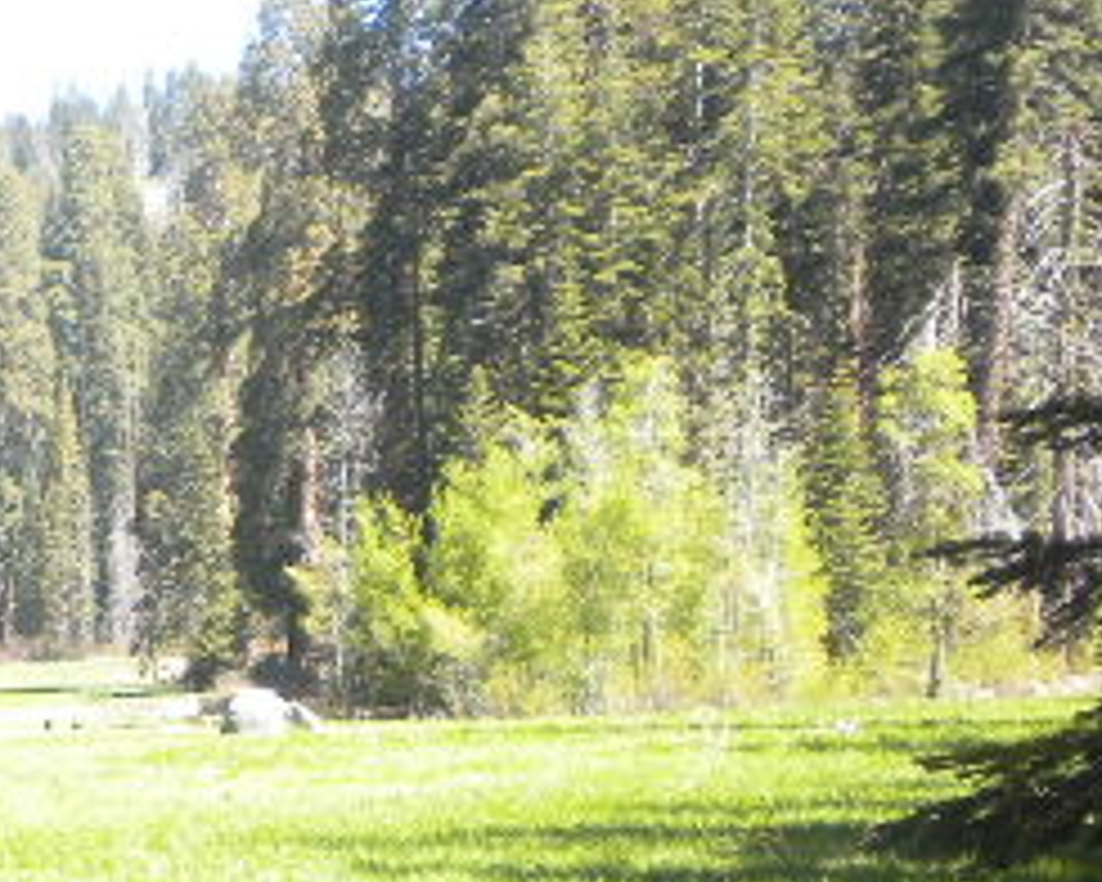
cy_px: 988
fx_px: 3751
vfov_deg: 13.1
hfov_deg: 15.8
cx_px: -382
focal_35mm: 115
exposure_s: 1/105
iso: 64
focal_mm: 6.6
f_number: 3.5
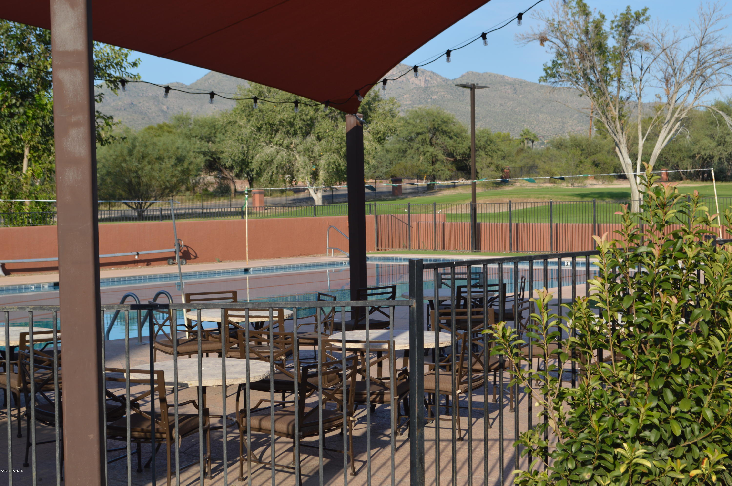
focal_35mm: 66
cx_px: 366
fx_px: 1341
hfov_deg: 30.5
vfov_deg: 20.6
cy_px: 243
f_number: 8
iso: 100
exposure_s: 1/250
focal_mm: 44
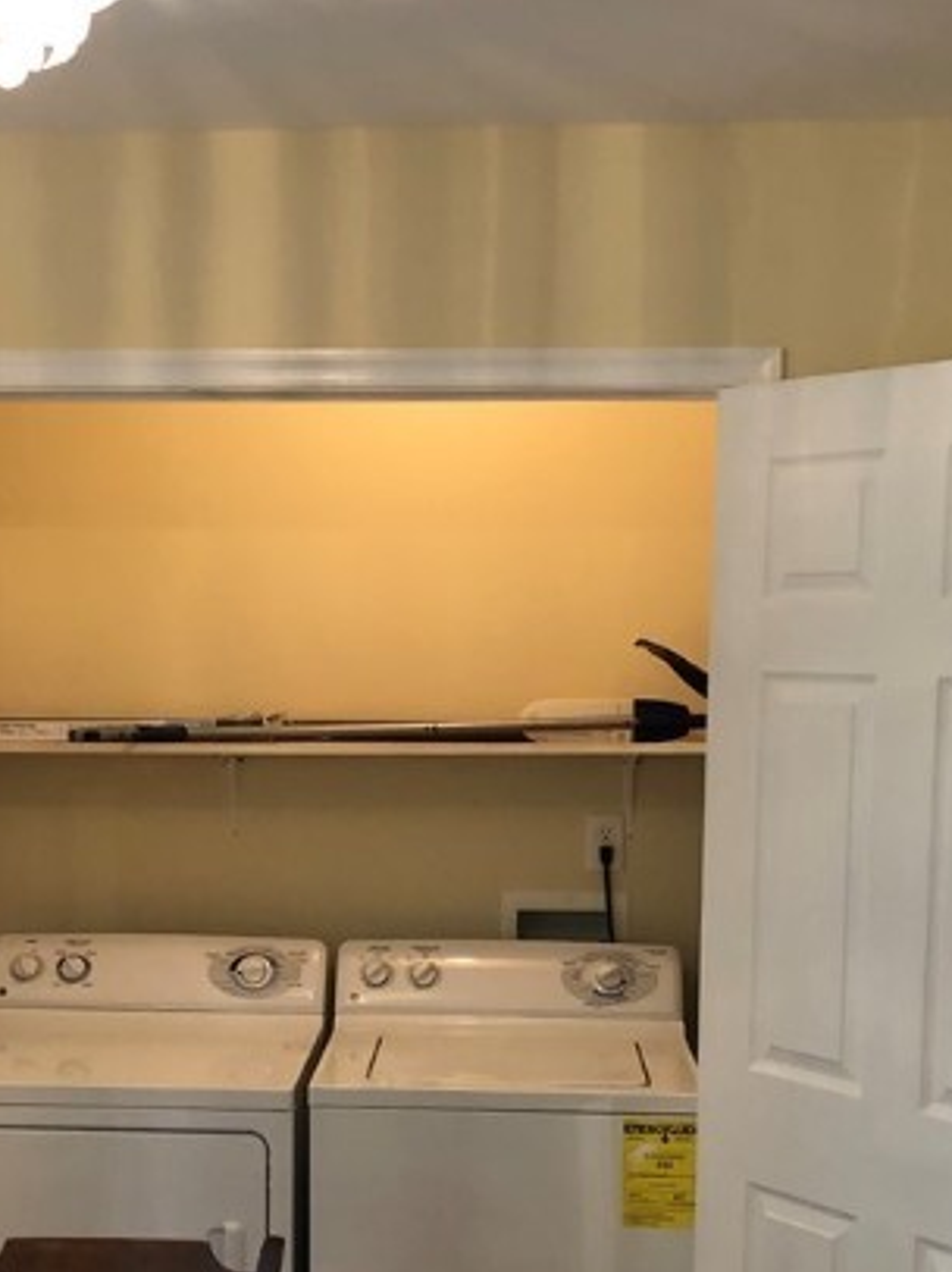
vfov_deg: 35.8
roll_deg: -0.1
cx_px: 373
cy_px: 849
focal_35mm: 53
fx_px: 1946
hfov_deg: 27.4
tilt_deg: -5.4
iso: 64
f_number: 1.8
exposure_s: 1/15
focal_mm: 3.99
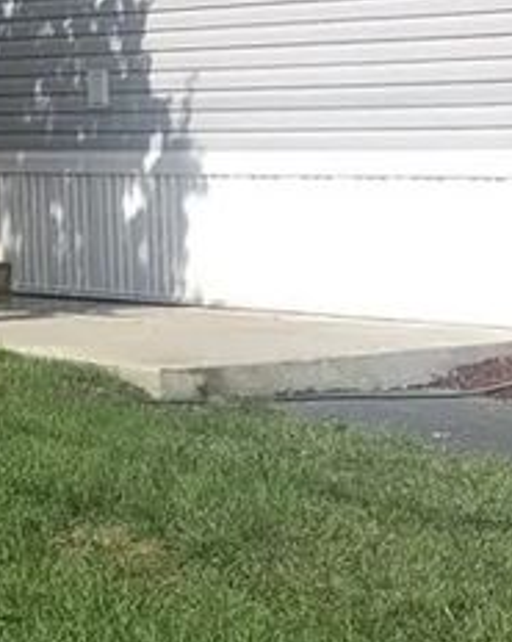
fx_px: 3056
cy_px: 552
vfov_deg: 11.9
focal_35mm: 161
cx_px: 141
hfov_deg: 9.6
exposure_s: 1/2088
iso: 20
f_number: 1.8
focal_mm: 3.99
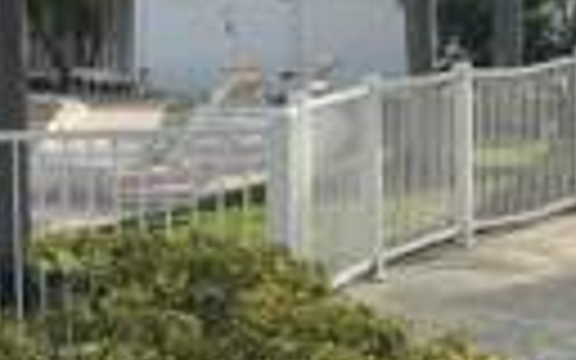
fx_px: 1617
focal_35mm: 103
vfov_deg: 12.6
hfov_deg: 17.8
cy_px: 47
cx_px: -315
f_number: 1.5
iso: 50
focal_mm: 5.7
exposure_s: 1/2994
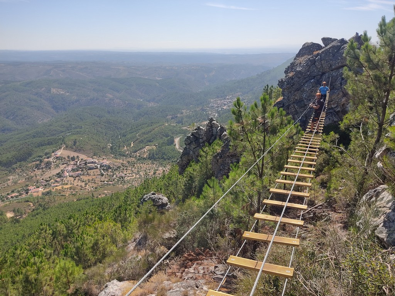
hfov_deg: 67.3
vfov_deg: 53.1
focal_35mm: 26
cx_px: 198
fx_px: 297
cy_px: 148
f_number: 1.79
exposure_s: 1/1348
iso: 100
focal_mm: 4.74
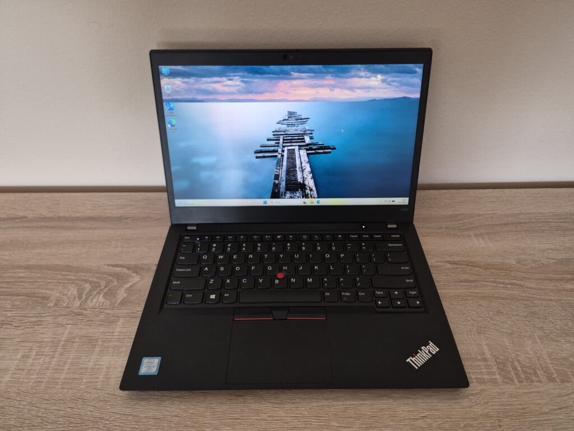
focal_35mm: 23
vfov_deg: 58.9
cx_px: 287
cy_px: 216
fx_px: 381
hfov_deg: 73.9
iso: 800
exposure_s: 1/100
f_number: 1.8
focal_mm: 5.4
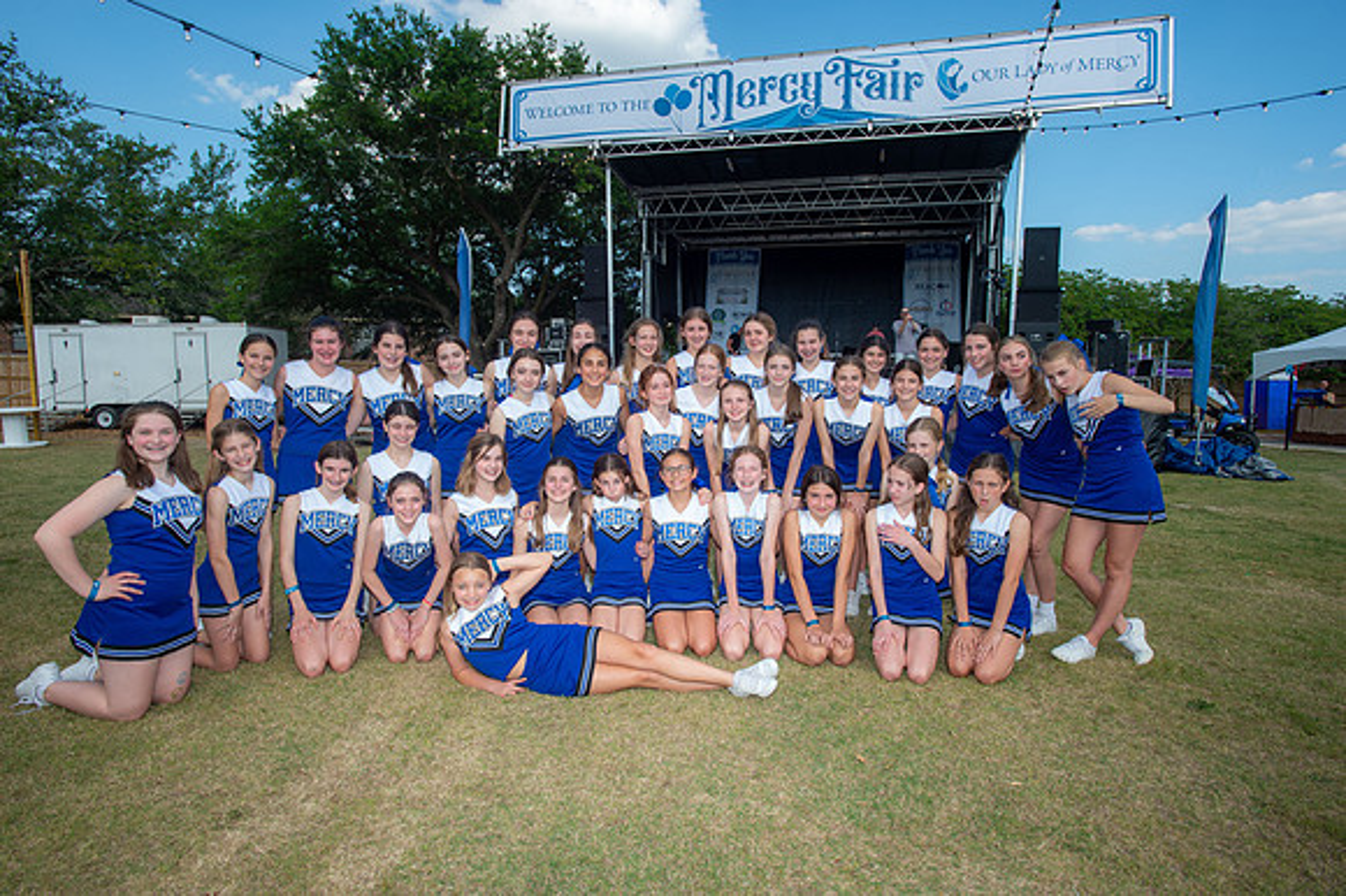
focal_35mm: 20
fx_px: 747
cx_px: 673
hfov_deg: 84.0
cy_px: 448
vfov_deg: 61.9
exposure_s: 1/200
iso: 100
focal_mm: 20
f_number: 6.3
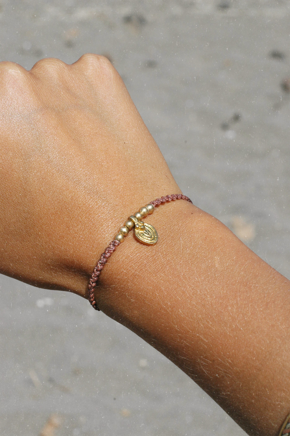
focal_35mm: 75
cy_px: 218
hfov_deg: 18.1
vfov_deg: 27.0
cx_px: 145
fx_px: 908
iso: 640
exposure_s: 1/800
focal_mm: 50
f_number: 14
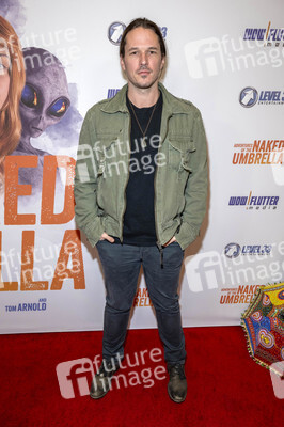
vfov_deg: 73.8
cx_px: 142
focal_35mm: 24
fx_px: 284
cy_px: 214
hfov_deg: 53.1
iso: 800
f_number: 5.6
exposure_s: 1/200
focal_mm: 24
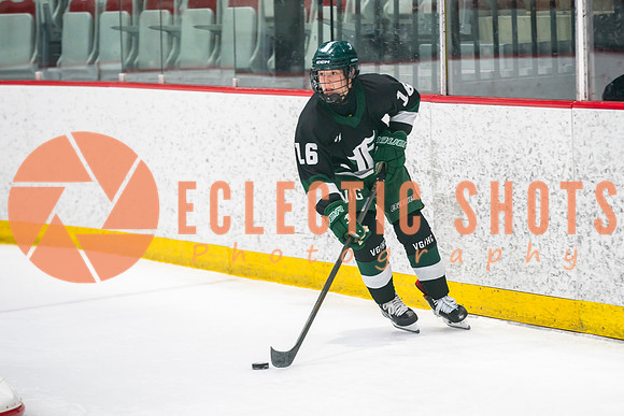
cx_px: 361
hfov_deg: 9.8
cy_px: 177
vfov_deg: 6.5
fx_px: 3655
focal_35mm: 211
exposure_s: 1/640
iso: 640
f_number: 3.2
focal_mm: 155
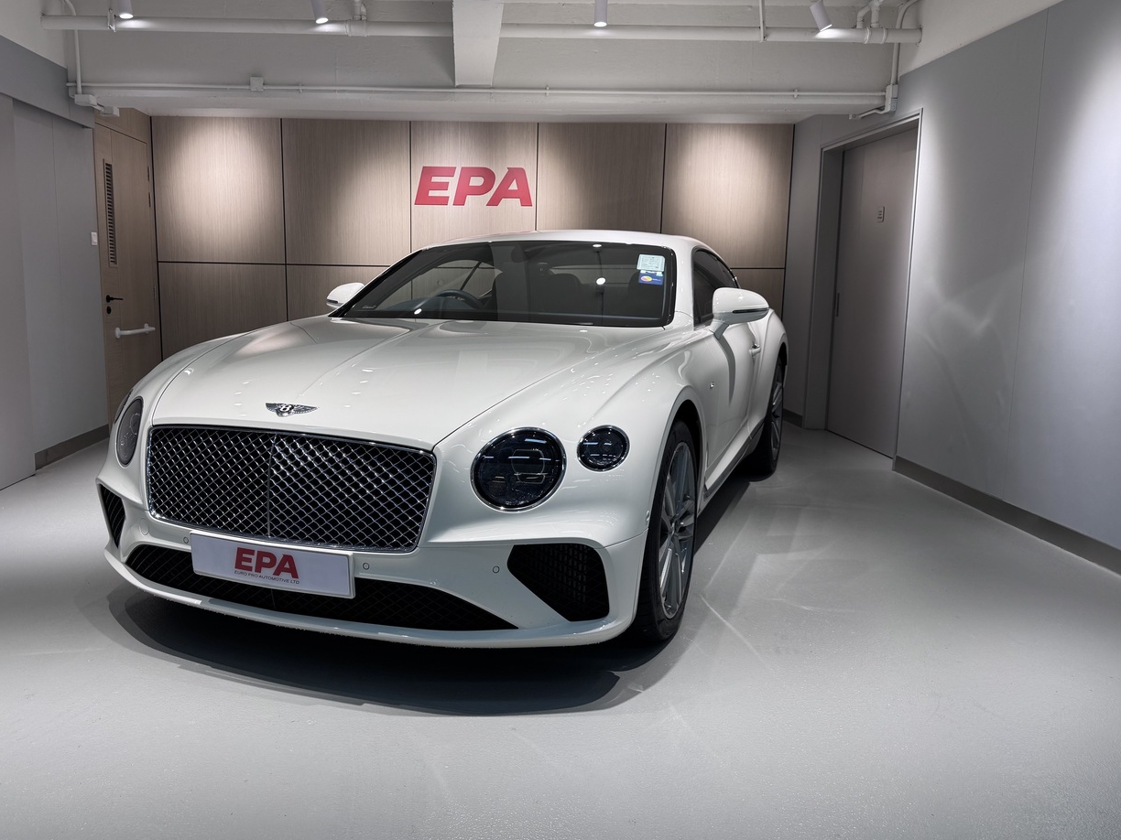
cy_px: 410
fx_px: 907
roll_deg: -0.4
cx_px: 487
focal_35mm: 28
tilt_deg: -8.3
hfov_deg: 63.2
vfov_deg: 49.7
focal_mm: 6.76
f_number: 1.78
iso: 64
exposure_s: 1/252
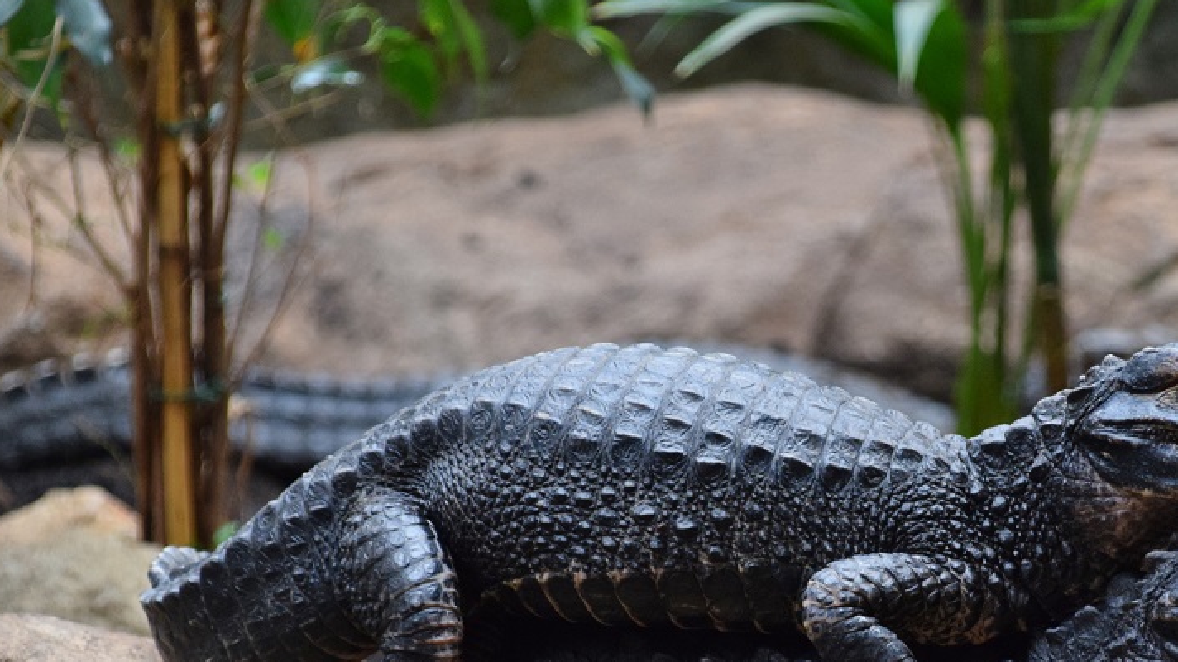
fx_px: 7994
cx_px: 751
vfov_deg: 4.7
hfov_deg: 8.4
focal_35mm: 256
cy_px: 536
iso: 1800
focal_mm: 116
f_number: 5.6
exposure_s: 1/60
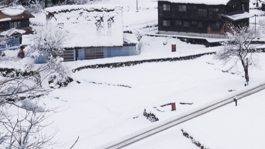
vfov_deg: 7.9
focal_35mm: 153
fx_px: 1075
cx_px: 294
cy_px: -28
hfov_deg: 13.7
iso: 160
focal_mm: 48
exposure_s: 1/160
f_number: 10
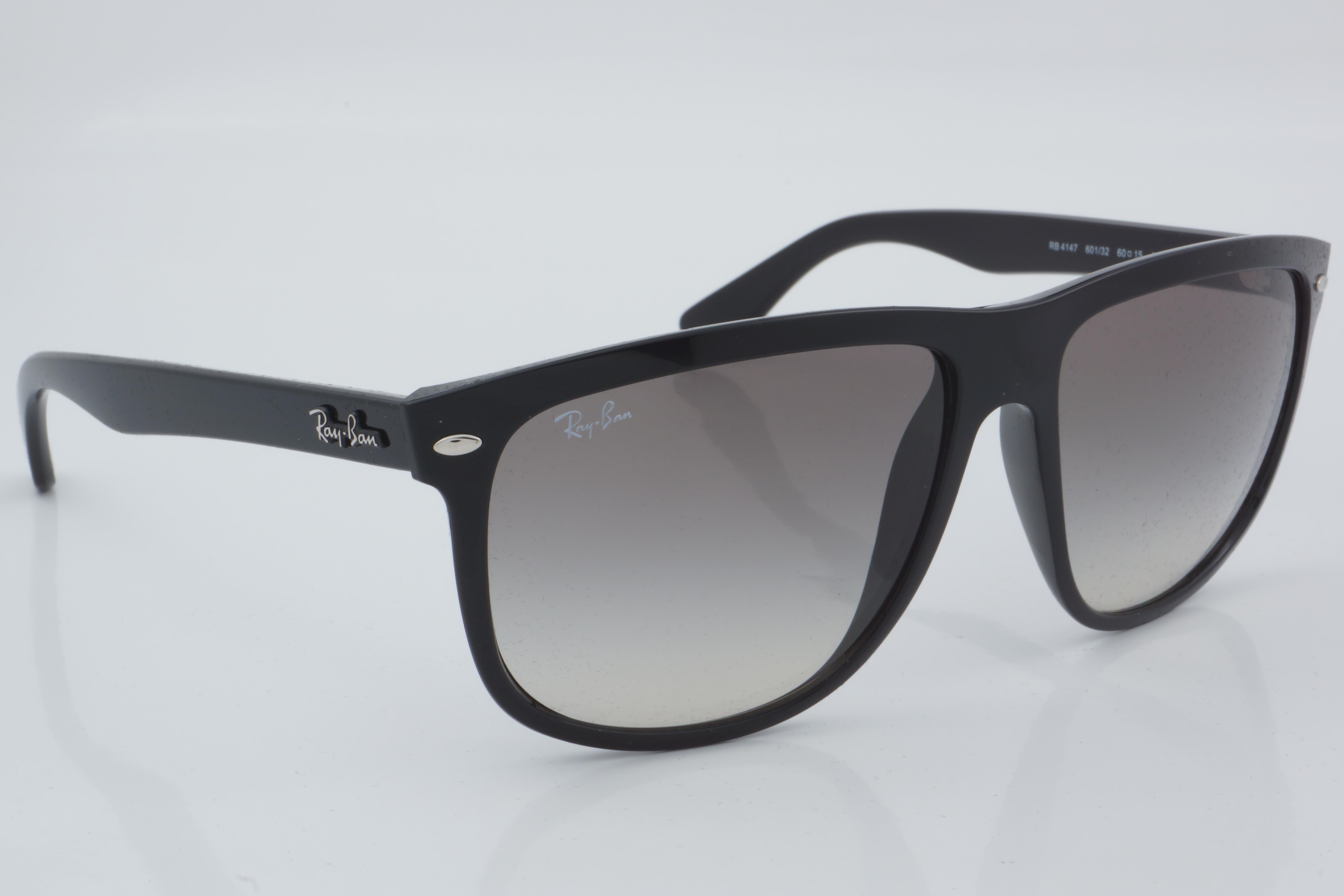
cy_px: 448
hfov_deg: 27.0
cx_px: 672
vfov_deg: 18.2
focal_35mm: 75
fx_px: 2800
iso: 100
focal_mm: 50
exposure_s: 1/4
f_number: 32
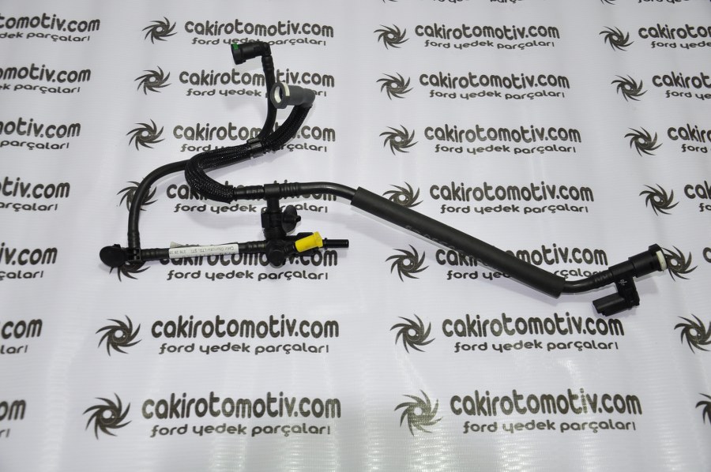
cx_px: 356
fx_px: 769
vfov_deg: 34.1
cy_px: 236
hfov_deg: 49.6
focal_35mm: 39
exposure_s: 1/40
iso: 200
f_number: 4.5
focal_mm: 26
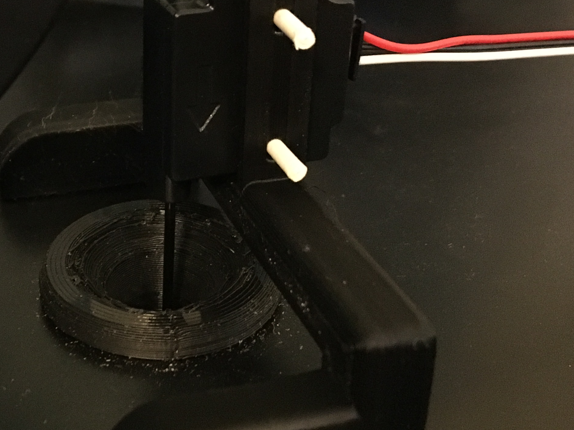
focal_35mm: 62
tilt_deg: -26.1
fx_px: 1028
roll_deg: +0.3
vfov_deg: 23.6
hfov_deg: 30.5
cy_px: 161
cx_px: 119
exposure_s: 1/15
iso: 320
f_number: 2.2
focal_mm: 4.15
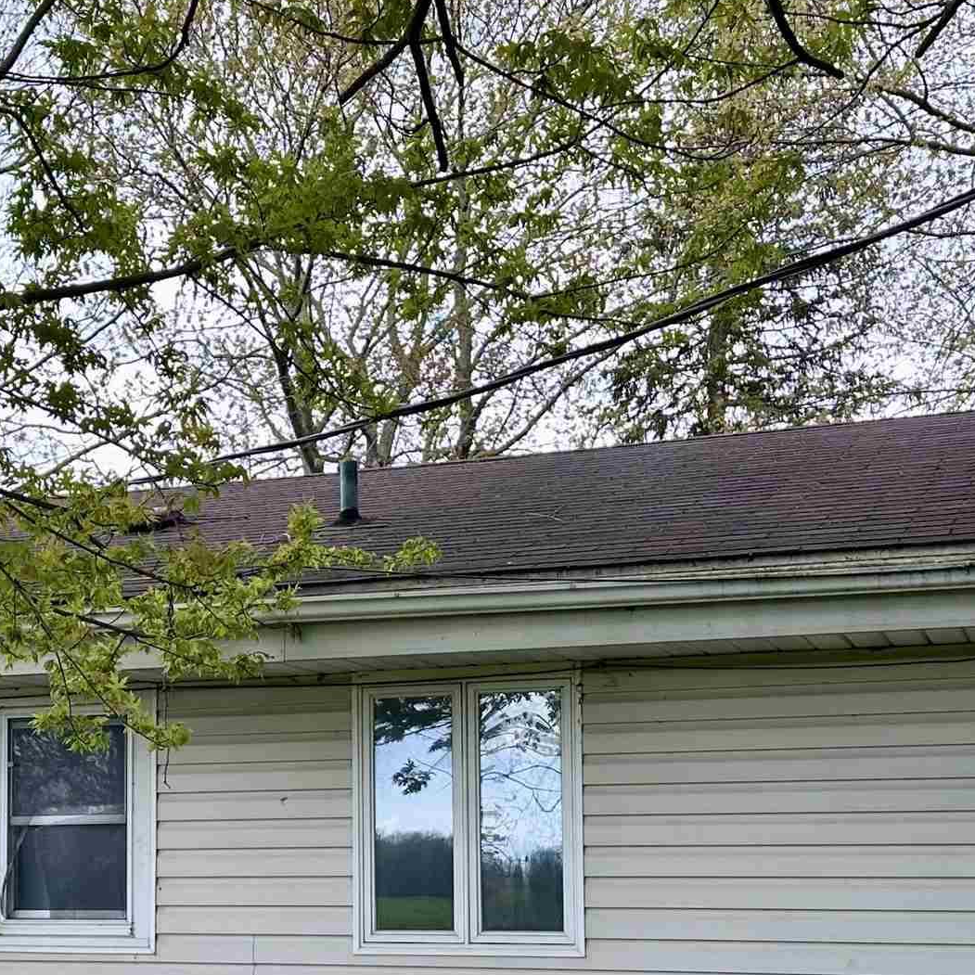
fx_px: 1976
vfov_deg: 27.2
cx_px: 258
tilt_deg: +3.9
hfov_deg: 27.4
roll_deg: -0.3
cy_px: 774
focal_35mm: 62
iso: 80
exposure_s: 1/663
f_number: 1.78
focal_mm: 6.86
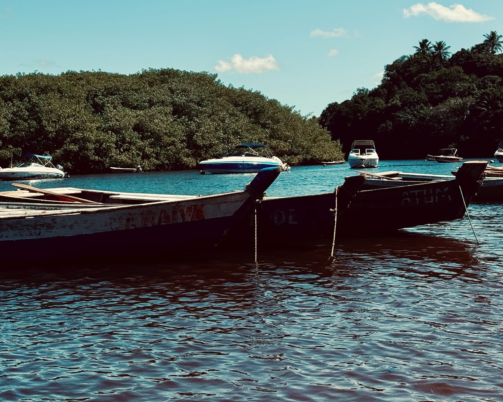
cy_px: 84
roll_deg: +2.4
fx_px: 938
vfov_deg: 23.9
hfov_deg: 30.0
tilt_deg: +4.7
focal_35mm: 63
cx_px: 253
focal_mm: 6.76
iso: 64
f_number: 1.78
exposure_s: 1/4310
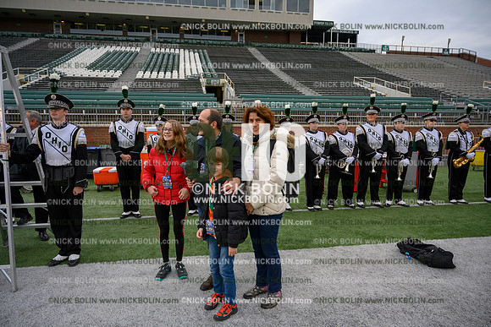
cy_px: 164
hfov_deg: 73.7
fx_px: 327
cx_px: 246
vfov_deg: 53.2
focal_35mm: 24
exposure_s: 1/500
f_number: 4
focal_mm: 24
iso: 125
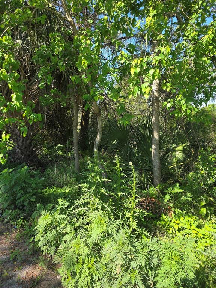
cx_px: 108
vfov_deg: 73.9
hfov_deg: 58.9
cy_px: 144
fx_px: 191
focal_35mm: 23
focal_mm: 6.3
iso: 25
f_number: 1.7
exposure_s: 1/359
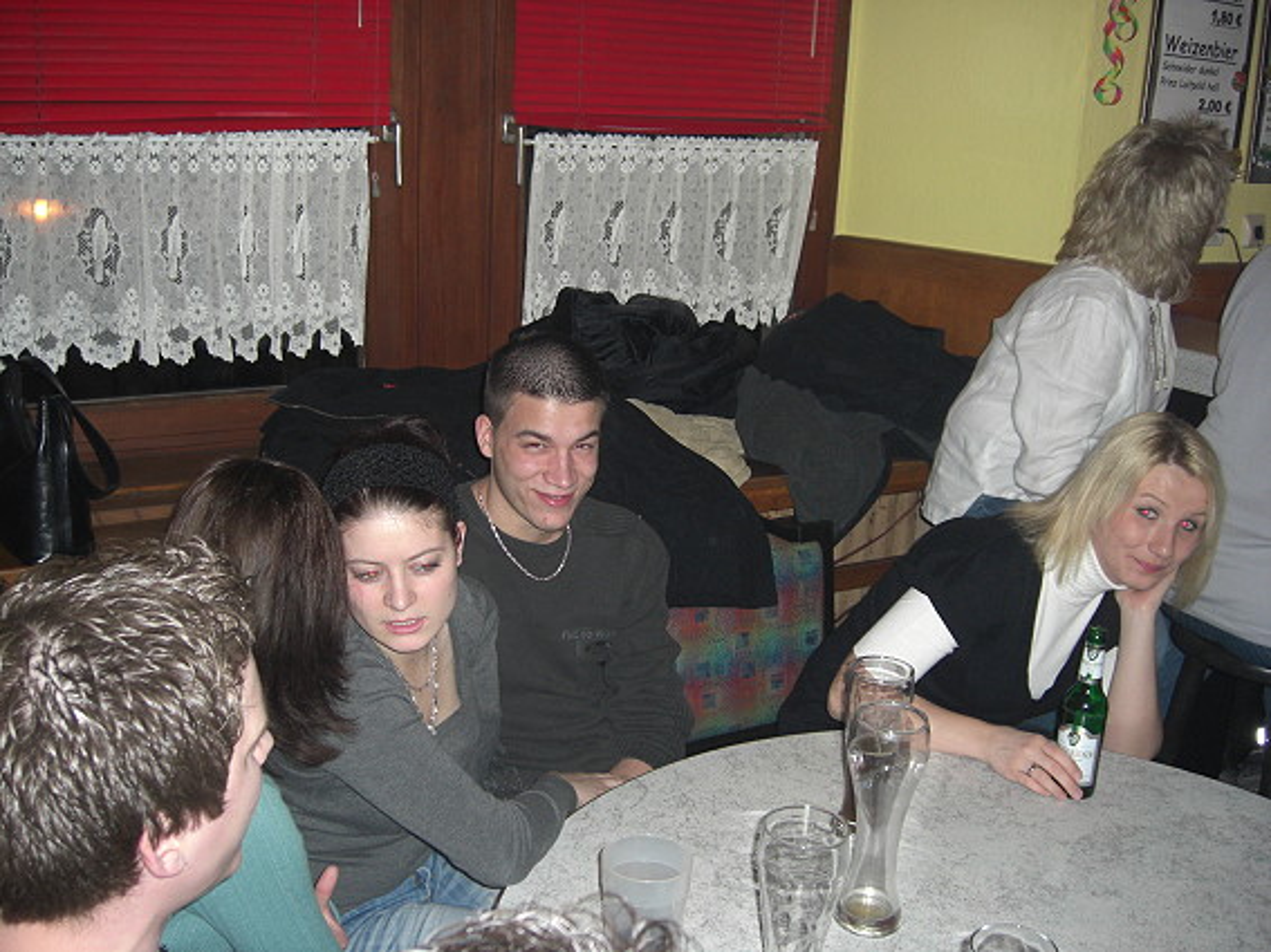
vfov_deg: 37.7
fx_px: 1395
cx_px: 636
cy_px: 476
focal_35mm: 38
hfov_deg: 49.0
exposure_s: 1/60
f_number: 2.8
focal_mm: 7.9
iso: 200
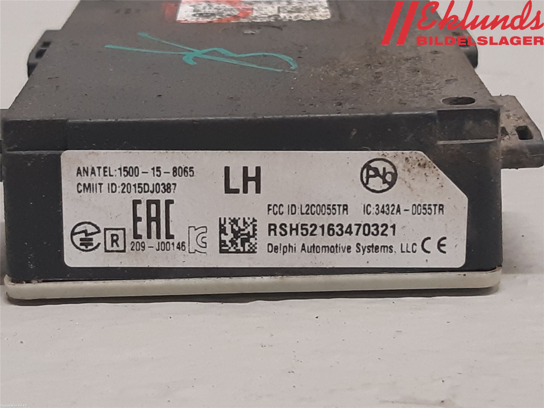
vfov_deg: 53.1
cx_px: 272
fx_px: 409
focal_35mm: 26
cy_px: 204
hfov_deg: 67.3
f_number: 1.7
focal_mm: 3.93
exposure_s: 1/50
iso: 160
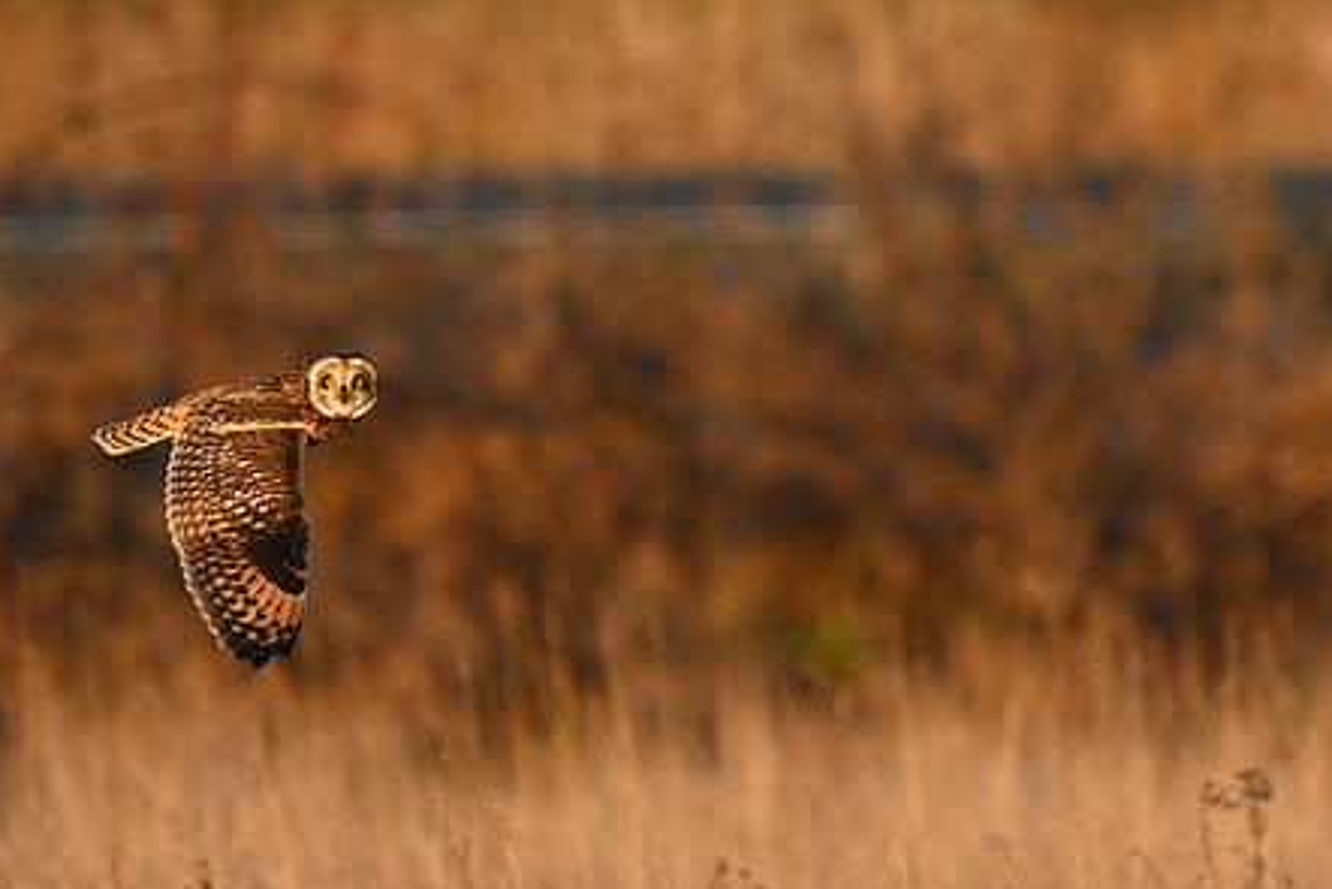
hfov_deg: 2.0
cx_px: 793
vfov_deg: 1.3
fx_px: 38823
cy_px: 475
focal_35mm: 1049
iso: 800
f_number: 6.3
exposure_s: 1/800
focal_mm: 800
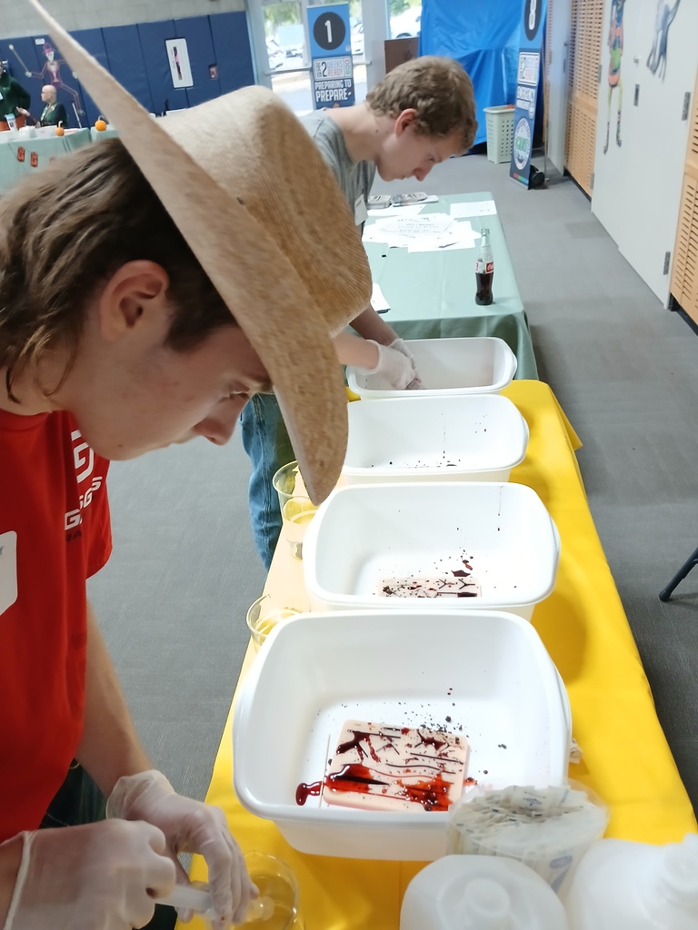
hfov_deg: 53.1
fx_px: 699
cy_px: 465
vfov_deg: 67.3
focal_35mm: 26
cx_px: 349
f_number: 1.8
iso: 320
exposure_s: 1/24
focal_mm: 3.98
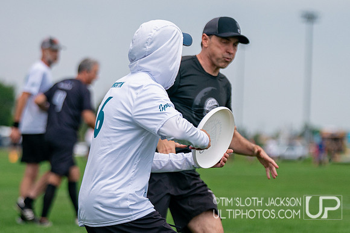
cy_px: 196
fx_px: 2598
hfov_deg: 7.7
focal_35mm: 267
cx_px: 215
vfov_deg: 5.1
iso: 640
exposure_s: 1/10000
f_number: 3.2
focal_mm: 130
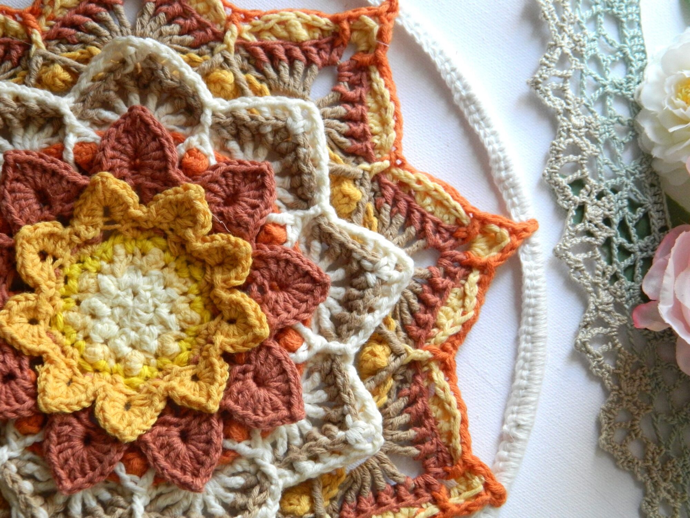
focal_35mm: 84
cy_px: 259
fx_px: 1674
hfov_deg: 23.3
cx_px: 345
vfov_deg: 17.6
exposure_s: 1/50
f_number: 4.2
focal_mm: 15.1
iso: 360
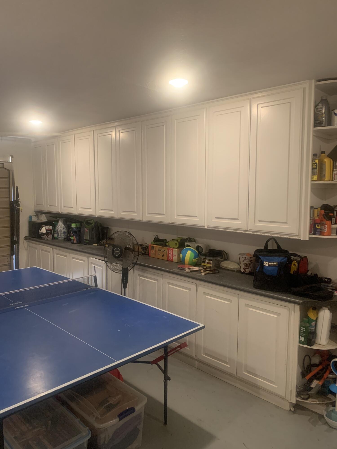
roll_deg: -0.4
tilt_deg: -4.1
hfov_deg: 53.1
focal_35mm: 26
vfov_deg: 67.3
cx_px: 168
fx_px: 337
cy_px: 224
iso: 400
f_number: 1.8
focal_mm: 4.25
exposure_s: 1/60
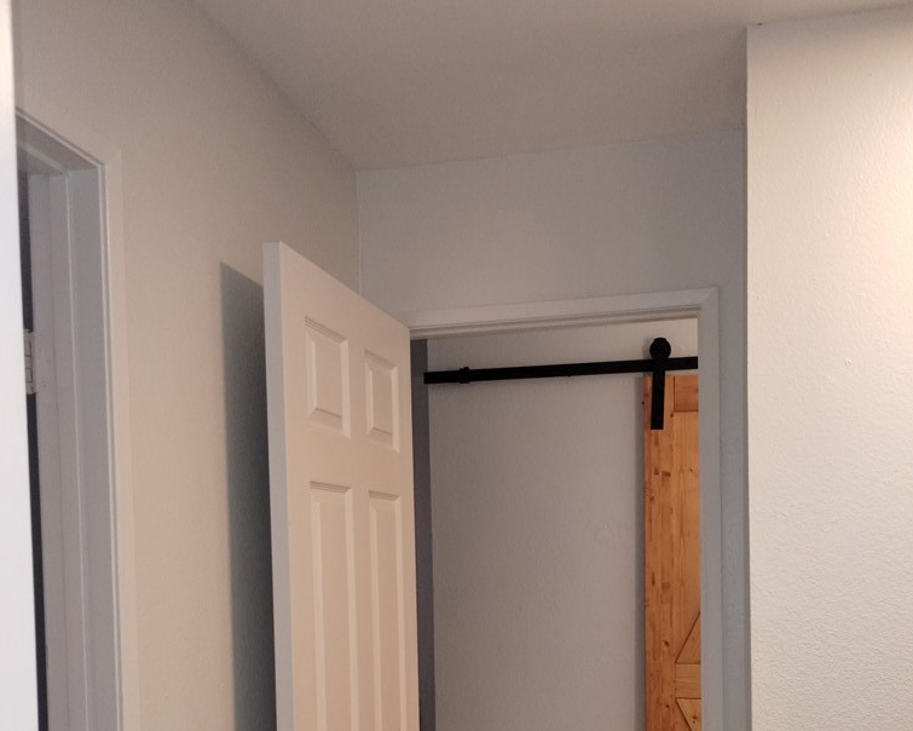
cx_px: 457
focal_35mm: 37
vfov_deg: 38.4
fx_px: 1000
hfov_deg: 49.1
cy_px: 597
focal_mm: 4.27
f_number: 1.8
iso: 469
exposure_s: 1/30
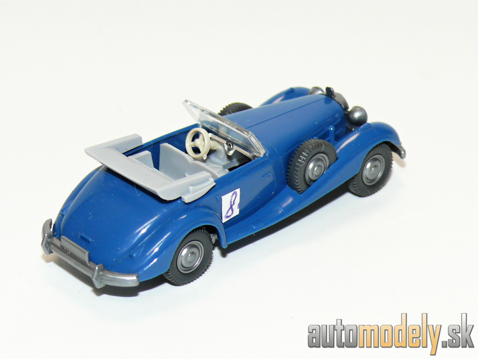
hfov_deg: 14.6
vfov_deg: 11.0
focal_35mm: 135
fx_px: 1864
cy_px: 180
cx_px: 239
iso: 100
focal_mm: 16.1
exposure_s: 1/30
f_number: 4
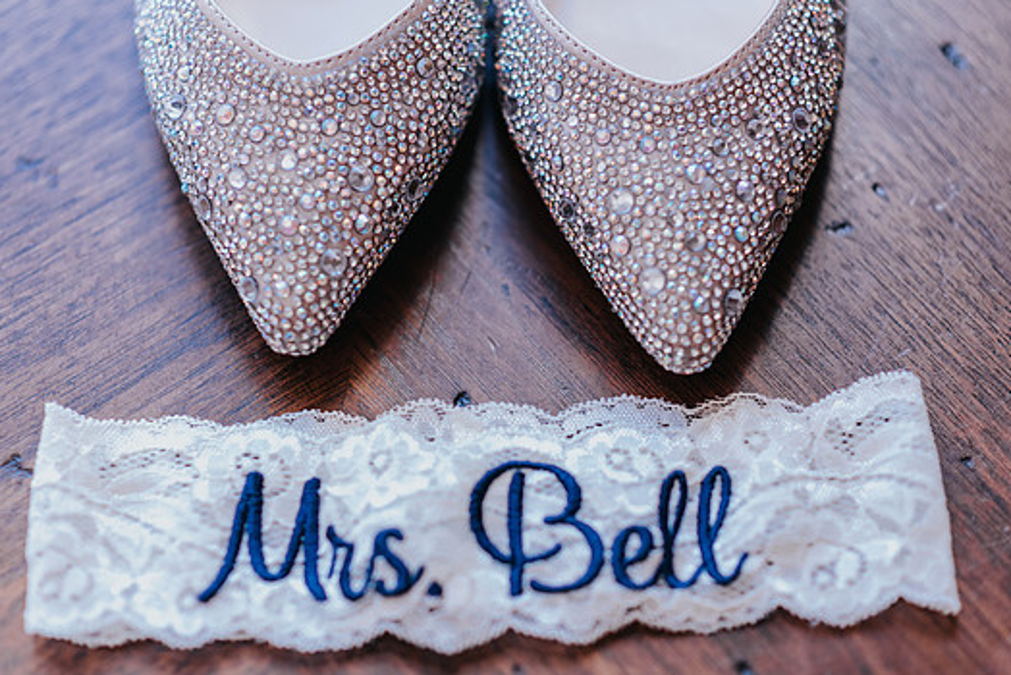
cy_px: 365
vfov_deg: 14.6
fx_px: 2641
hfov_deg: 21.7
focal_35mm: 94
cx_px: 480
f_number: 2
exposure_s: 1/125
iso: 800
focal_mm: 85
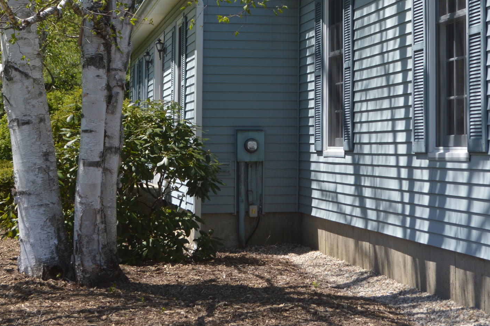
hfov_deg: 24.2
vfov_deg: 16.2
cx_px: 369
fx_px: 1129
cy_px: 32
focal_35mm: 83
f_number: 7.1
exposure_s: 1/200
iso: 100
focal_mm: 26
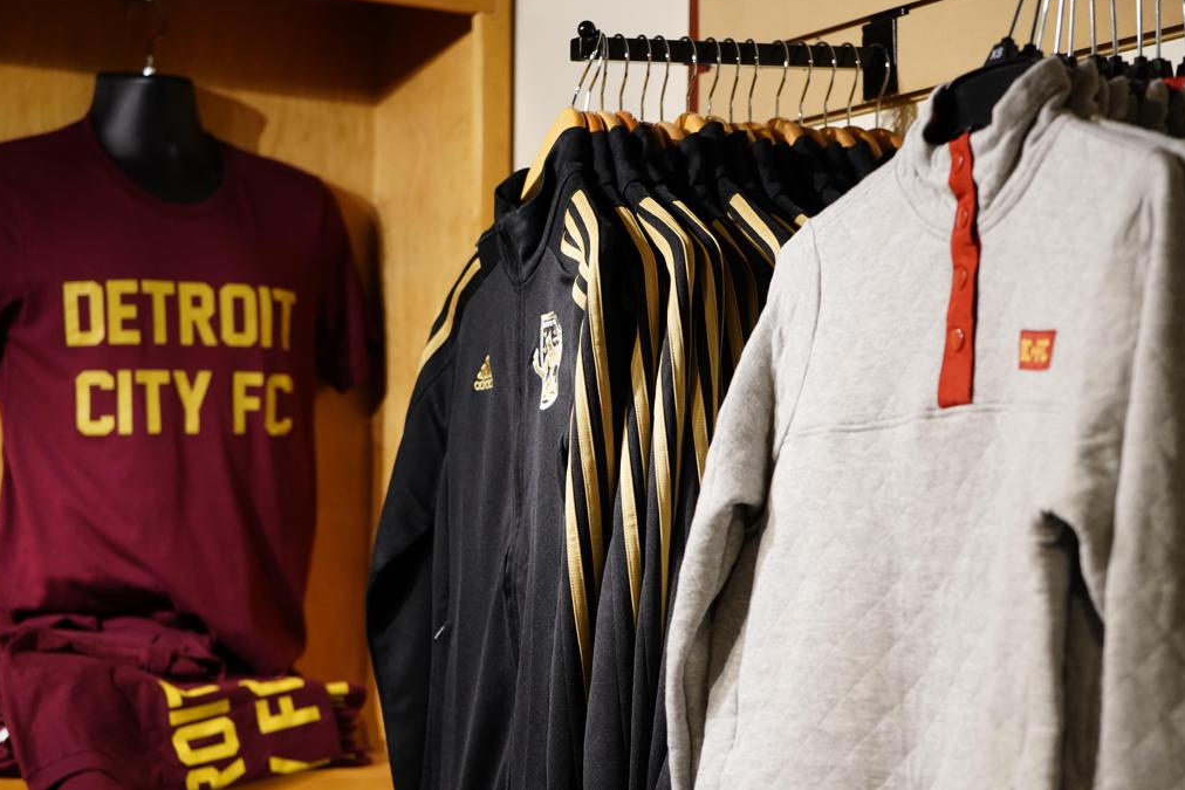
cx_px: 592
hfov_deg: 23.9
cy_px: 391
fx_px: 2798
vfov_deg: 16.1
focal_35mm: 85
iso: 5000
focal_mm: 84
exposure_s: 1/100
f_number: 5.6
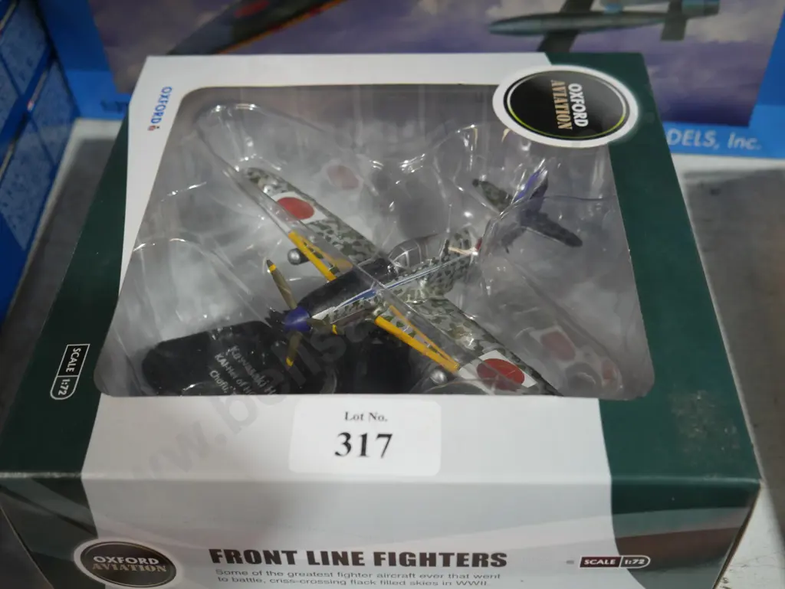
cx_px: 392
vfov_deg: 36.0
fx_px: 908
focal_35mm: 40
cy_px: 294
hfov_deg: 46.8
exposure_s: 1/60
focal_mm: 20
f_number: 4.4
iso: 800
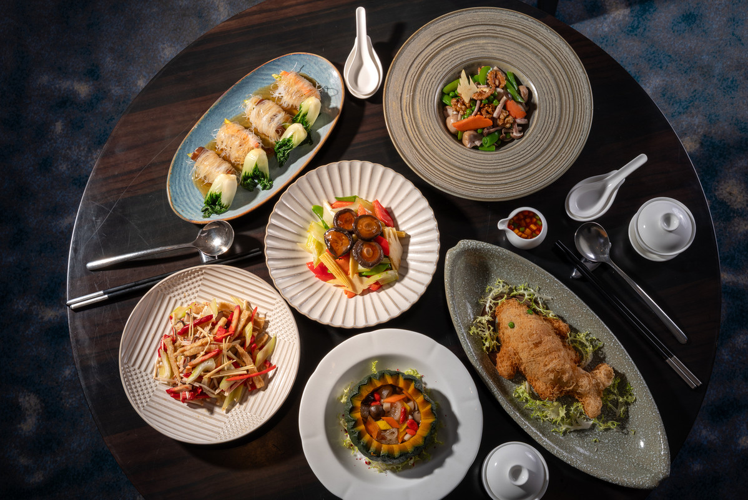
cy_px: 250
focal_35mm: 48
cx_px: 374
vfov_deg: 28.1
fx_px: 998
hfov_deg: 41.1
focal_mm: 48
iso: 50
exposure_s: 1/200
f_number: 13
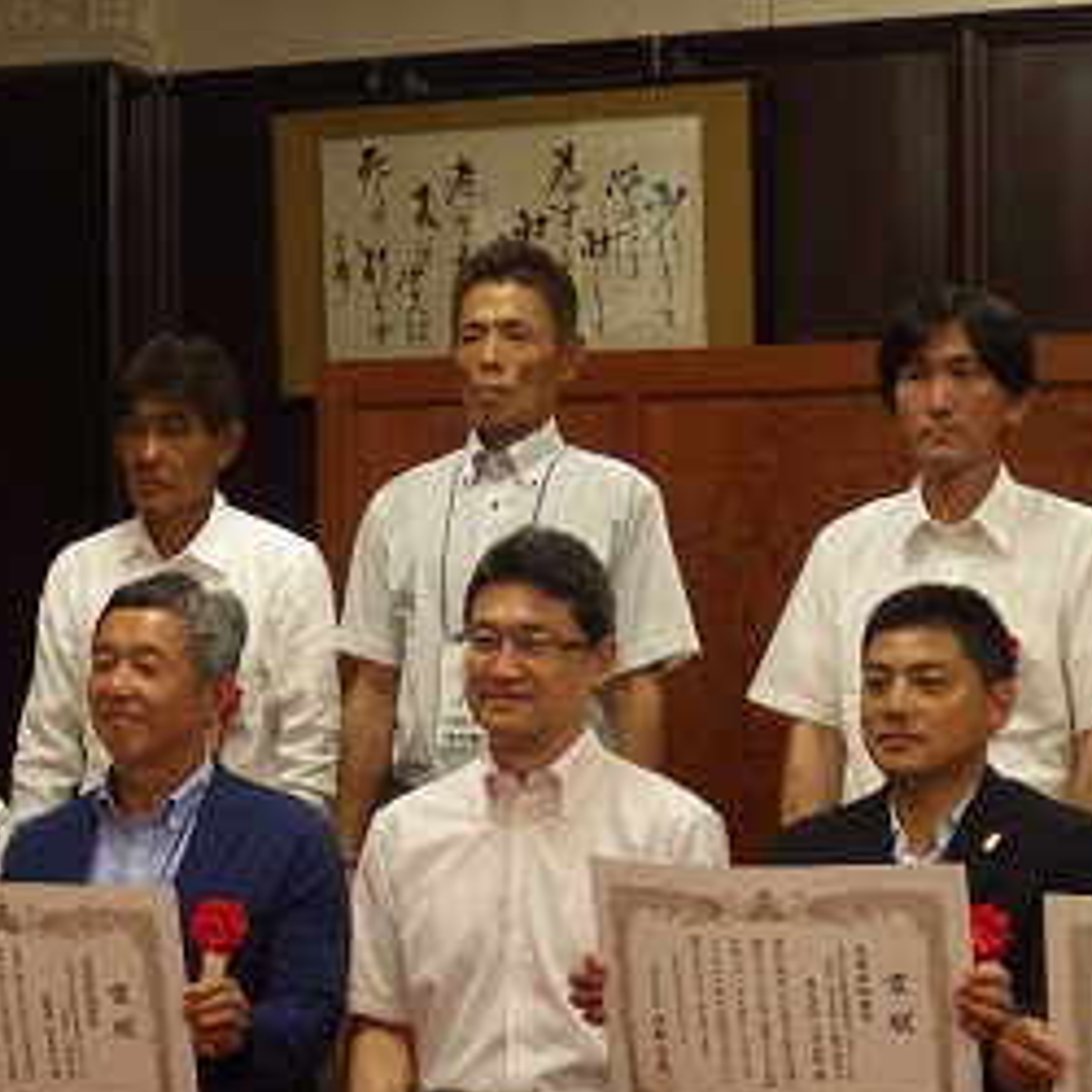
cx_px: 376
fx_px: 3105
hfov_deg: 19.9
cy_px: 699
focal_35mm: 87
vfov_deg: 19.9
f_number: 2.8
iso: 250
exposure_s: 1/80
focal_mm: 7.3
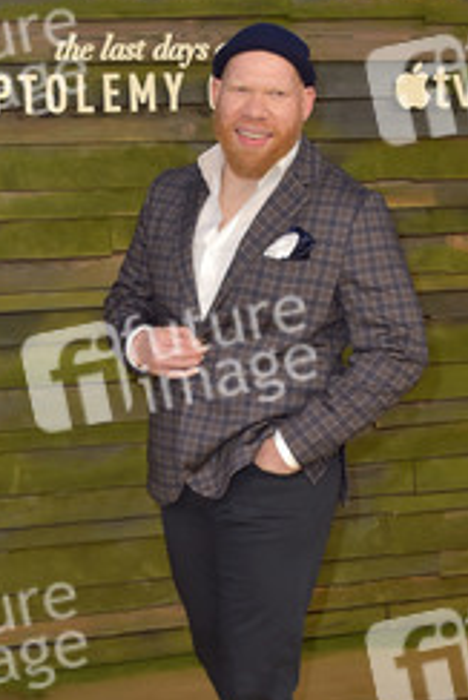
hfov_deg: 18.9
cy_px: 508
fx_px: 1402
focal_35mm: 72
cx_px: 254
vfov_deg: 27.7
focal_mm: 44
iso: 320
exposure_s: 1/250
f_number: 7.1
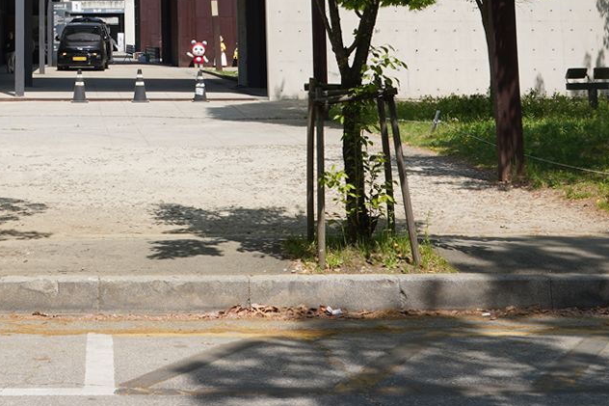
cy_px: -165
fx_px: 1285
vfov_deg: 16.6
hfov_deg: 25.8
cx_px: 59
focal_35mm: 76
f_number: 13
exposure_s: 1/100
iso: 100
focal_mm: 24
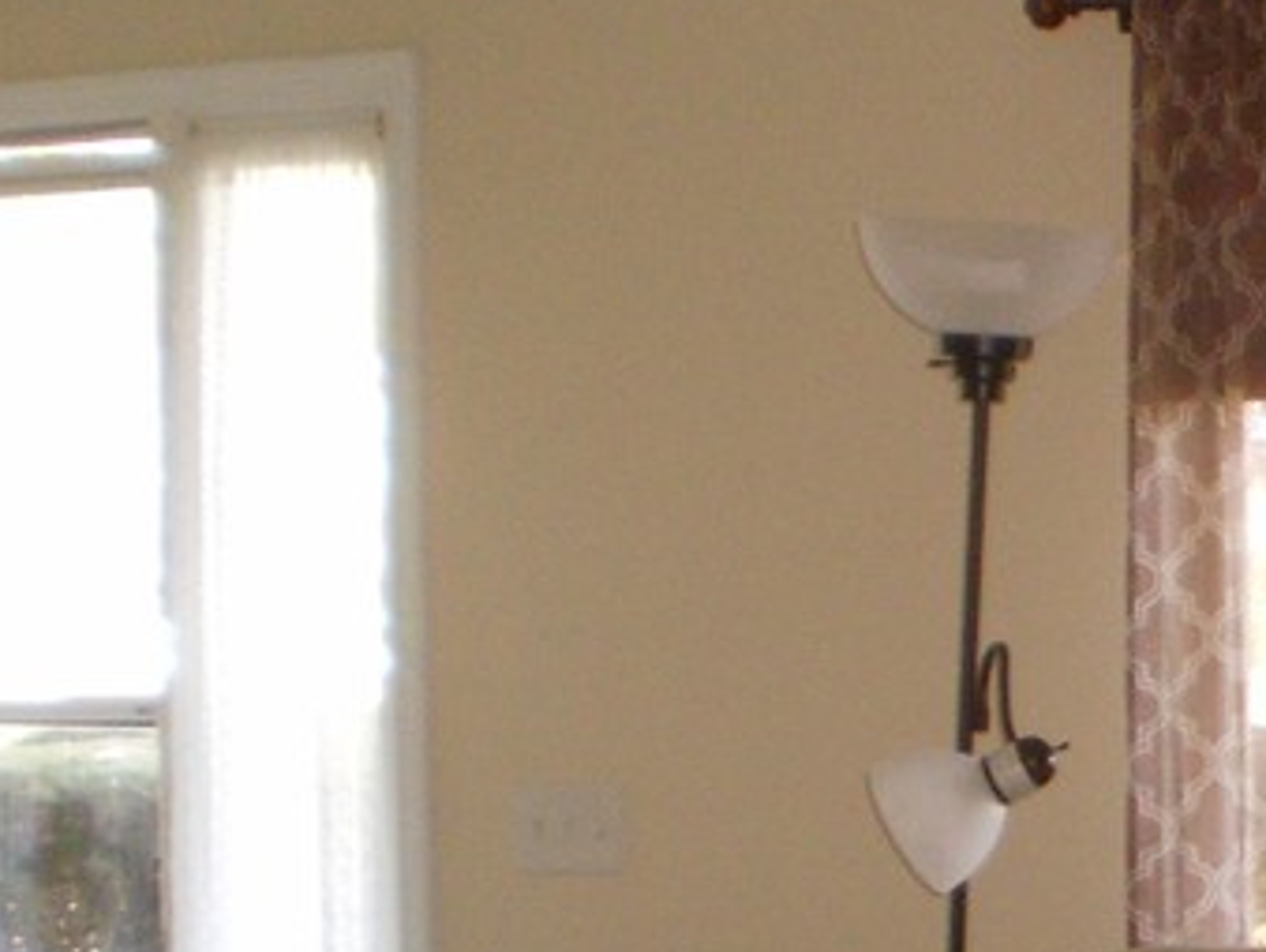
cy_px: 911
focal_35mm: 109
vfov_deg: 13.4
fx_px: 3989
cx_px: 1820
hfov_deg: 16.6
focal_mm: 6.3
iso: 250
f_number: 3.1
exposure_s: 1/30
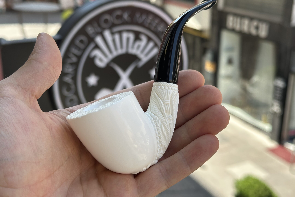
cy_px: 91
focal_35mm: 50
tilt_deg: -18.1
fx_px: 410
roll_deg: -0.5
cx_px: 147
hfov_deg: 39.6
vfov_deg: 27.0
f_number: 1.78
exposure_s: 1/836
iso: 64
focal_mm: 6.86
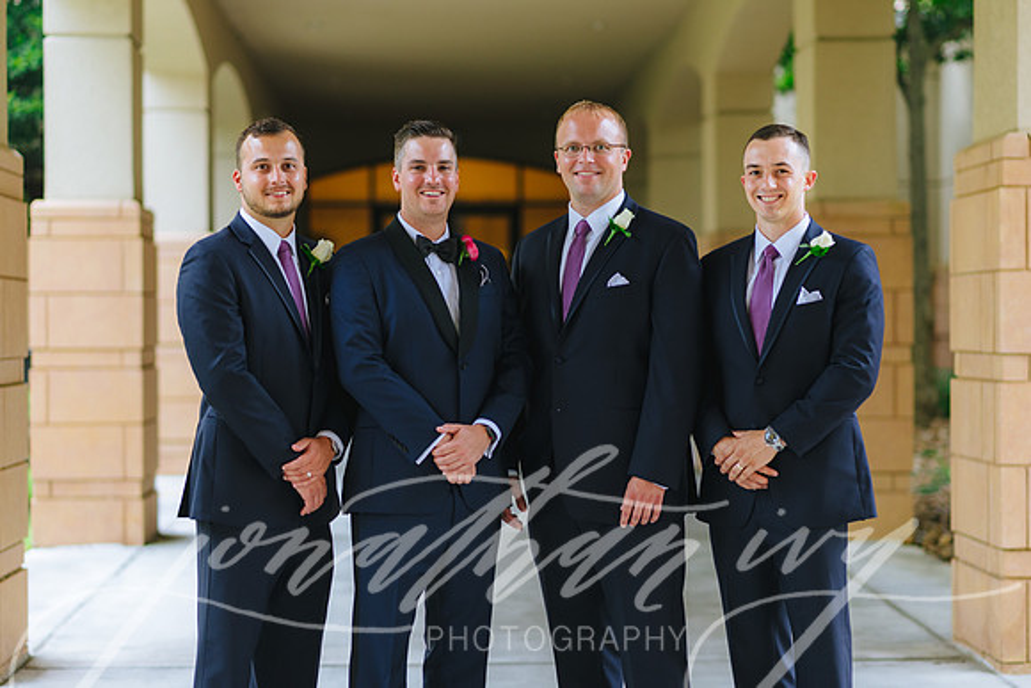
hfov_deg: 22.2
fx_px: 2625
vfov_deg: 14.9
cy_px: 344
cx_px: 556
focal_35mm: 92
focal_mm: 85
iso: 400
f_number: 2.2
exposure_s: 1/160
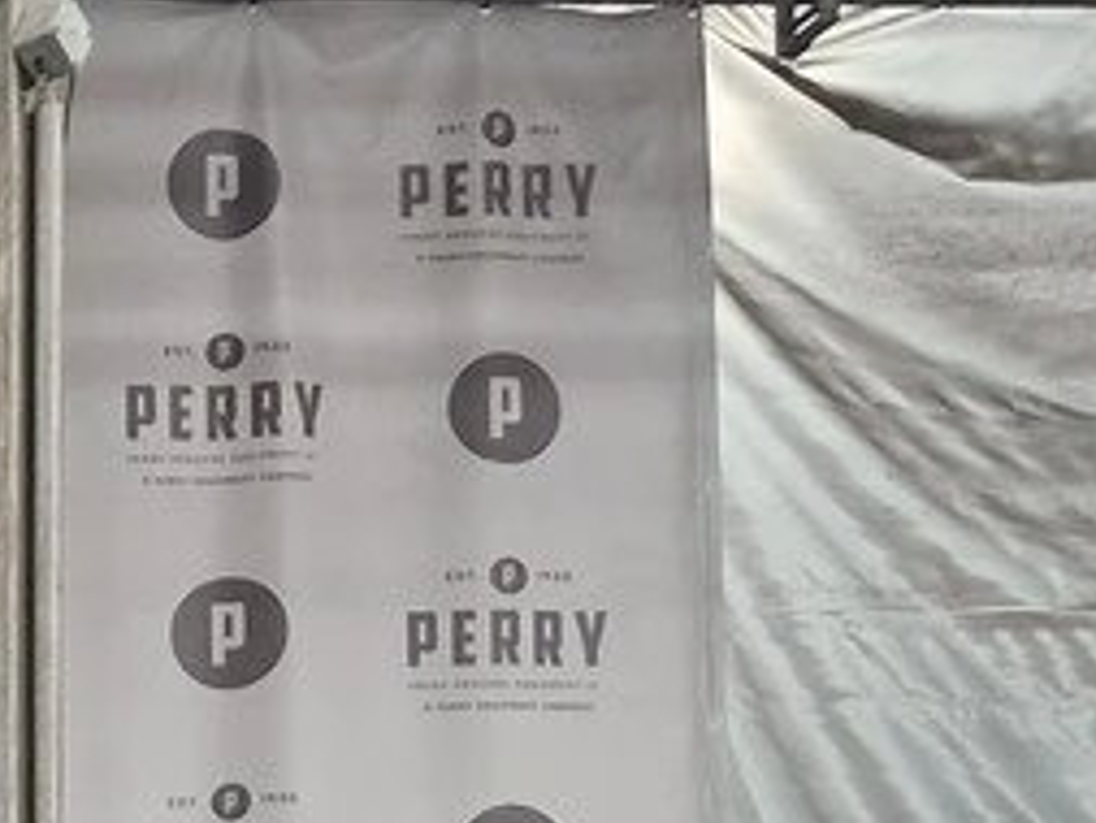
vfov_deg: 10.5
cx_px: -901
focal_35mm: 131
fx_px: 4150
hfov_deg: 13.4
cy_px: 1572
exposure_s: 1/100
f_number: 1.8
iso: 200
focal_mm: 5.4
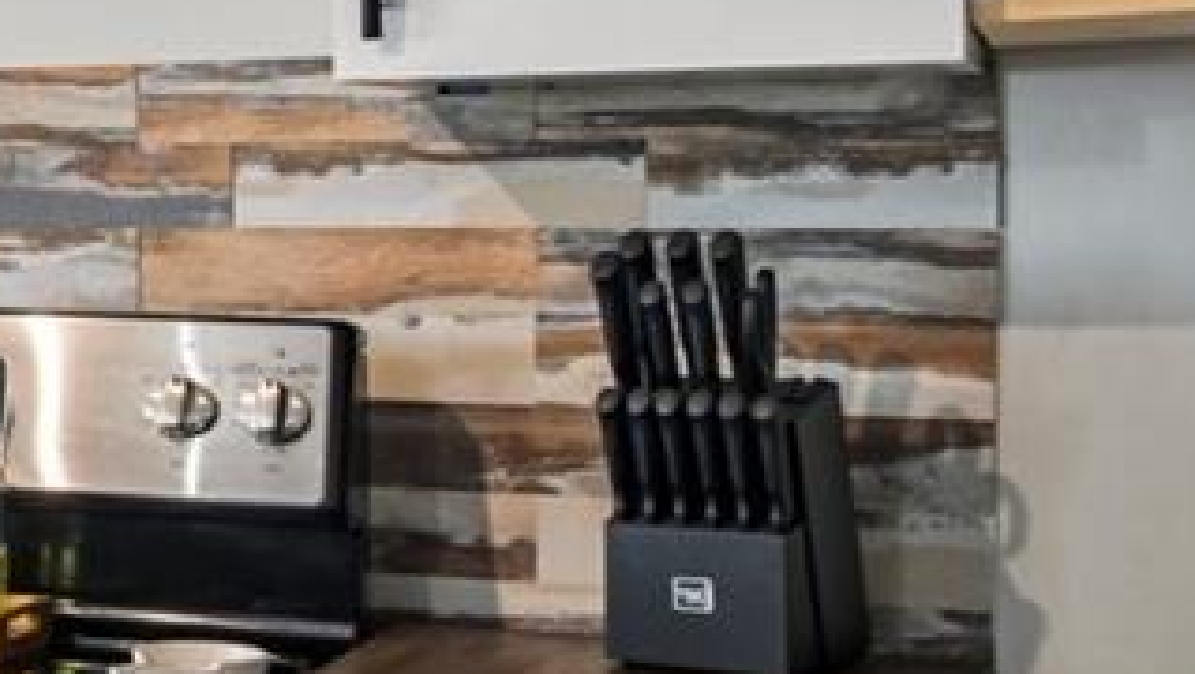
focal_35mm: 84
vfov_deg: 14.4
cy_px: 262
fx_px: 2664
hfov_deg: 16.6
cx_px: -1394
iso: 400
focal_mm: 16
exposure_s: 1/8
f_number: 8
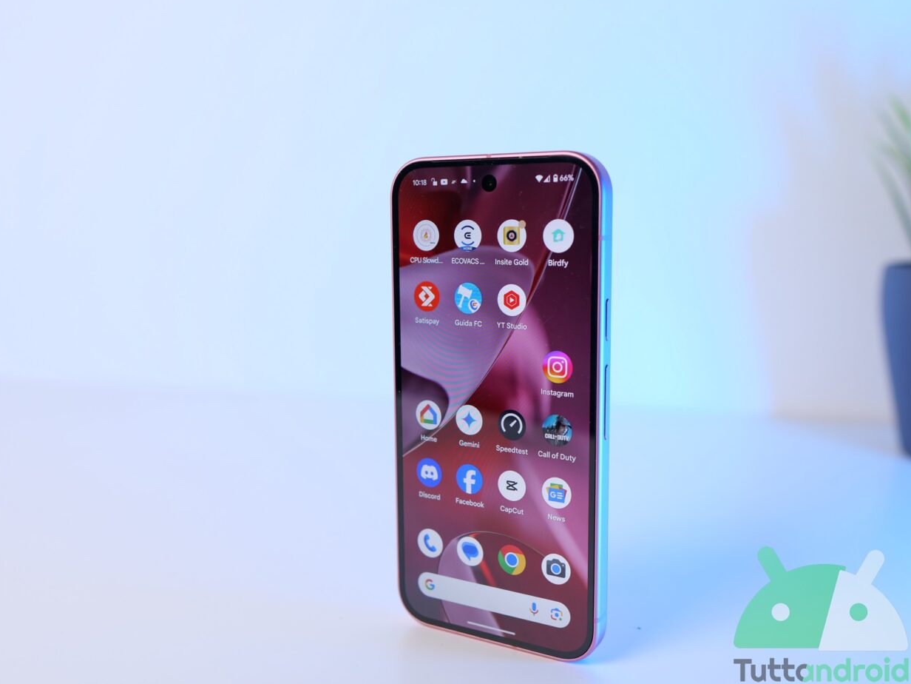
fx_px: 868
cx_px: 453
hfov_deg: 55.4
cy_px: 345
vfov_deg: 42.9
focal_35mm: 33
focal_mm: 16
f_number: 2.2
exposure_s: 1/100
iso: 200
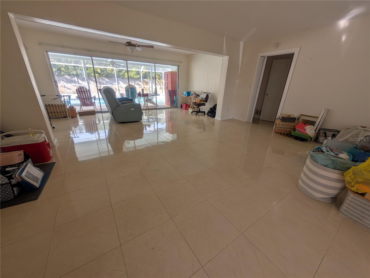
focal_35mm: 12
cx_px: 185
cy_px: 139
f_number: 1.7
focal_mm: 2.02
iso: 53
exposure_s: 1/509
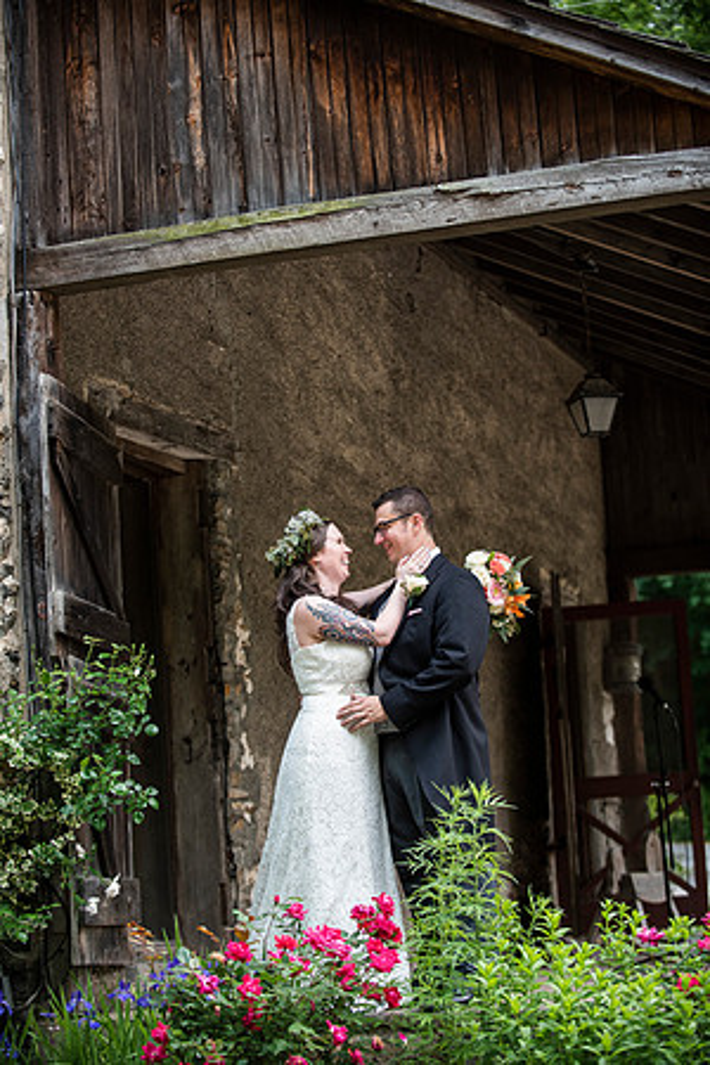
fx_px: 2426
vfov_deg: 24.8
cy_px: 532
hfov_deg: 16.7
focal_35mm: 82
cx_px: 355
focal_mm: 82
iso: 640
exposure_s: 1/2000
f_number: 2.8
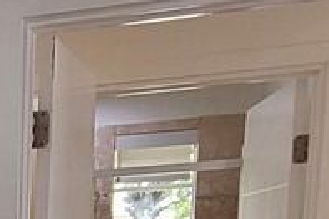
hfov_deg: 14.4
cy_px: 502
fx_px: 1004
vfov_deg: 10.8
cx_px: -391
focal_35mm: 110
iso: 64
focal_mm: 2.2
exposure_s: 1/120
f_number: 2.2
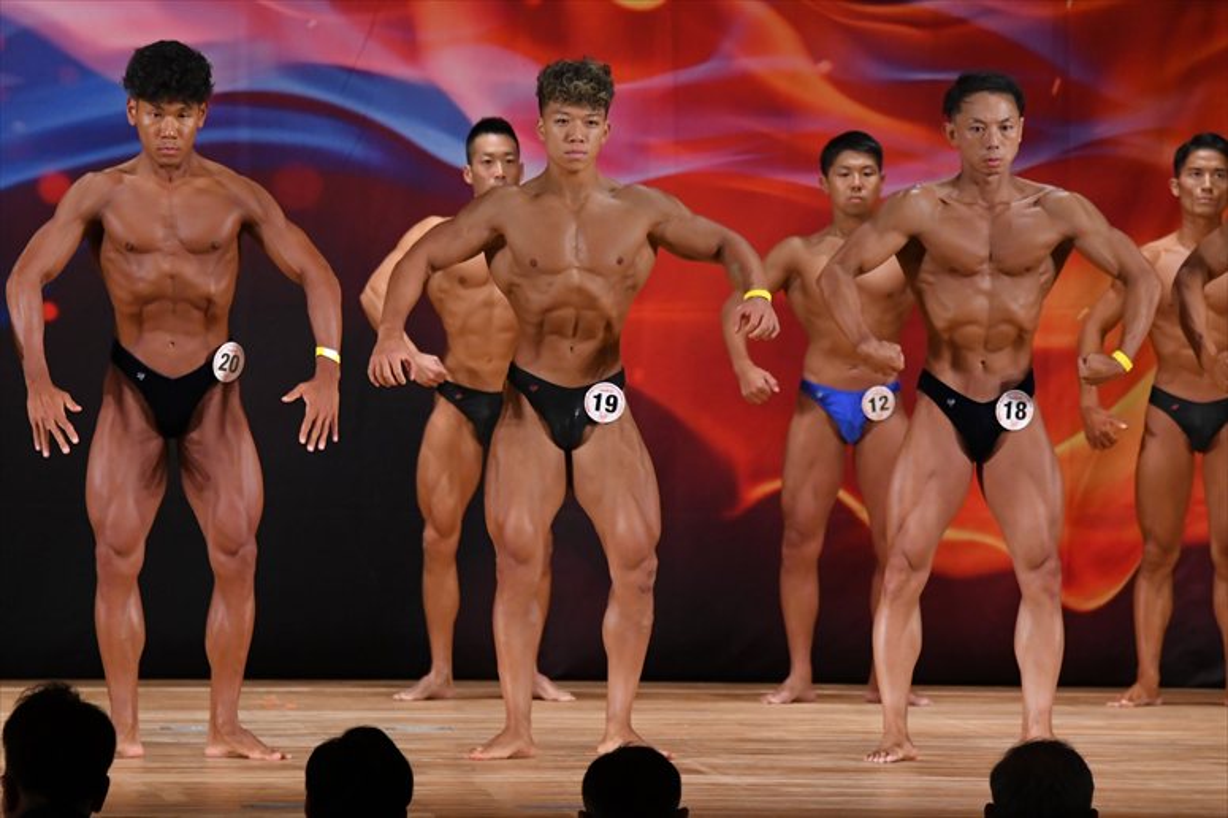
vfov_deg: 5.7
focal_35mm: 240
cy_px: 409
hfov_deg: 8.6
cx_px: 614
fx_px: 8183
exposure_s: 1/400
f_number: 5.6
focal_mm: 160
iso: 3200
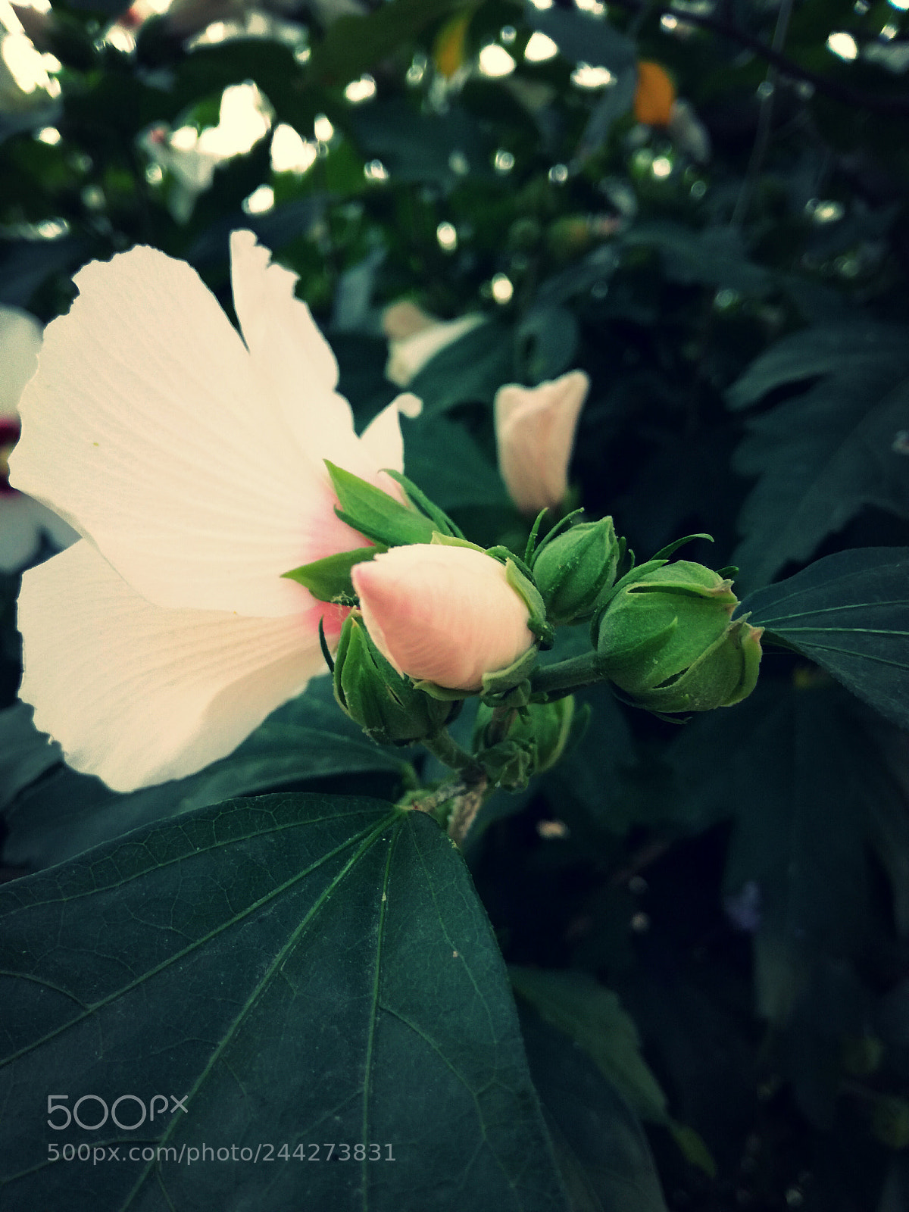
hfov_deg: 51.4
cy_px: 606
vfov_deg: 65.3
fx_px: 945
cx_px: 454
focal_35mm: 27
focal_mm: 3.79
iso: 100
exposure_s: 1/30
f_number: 2
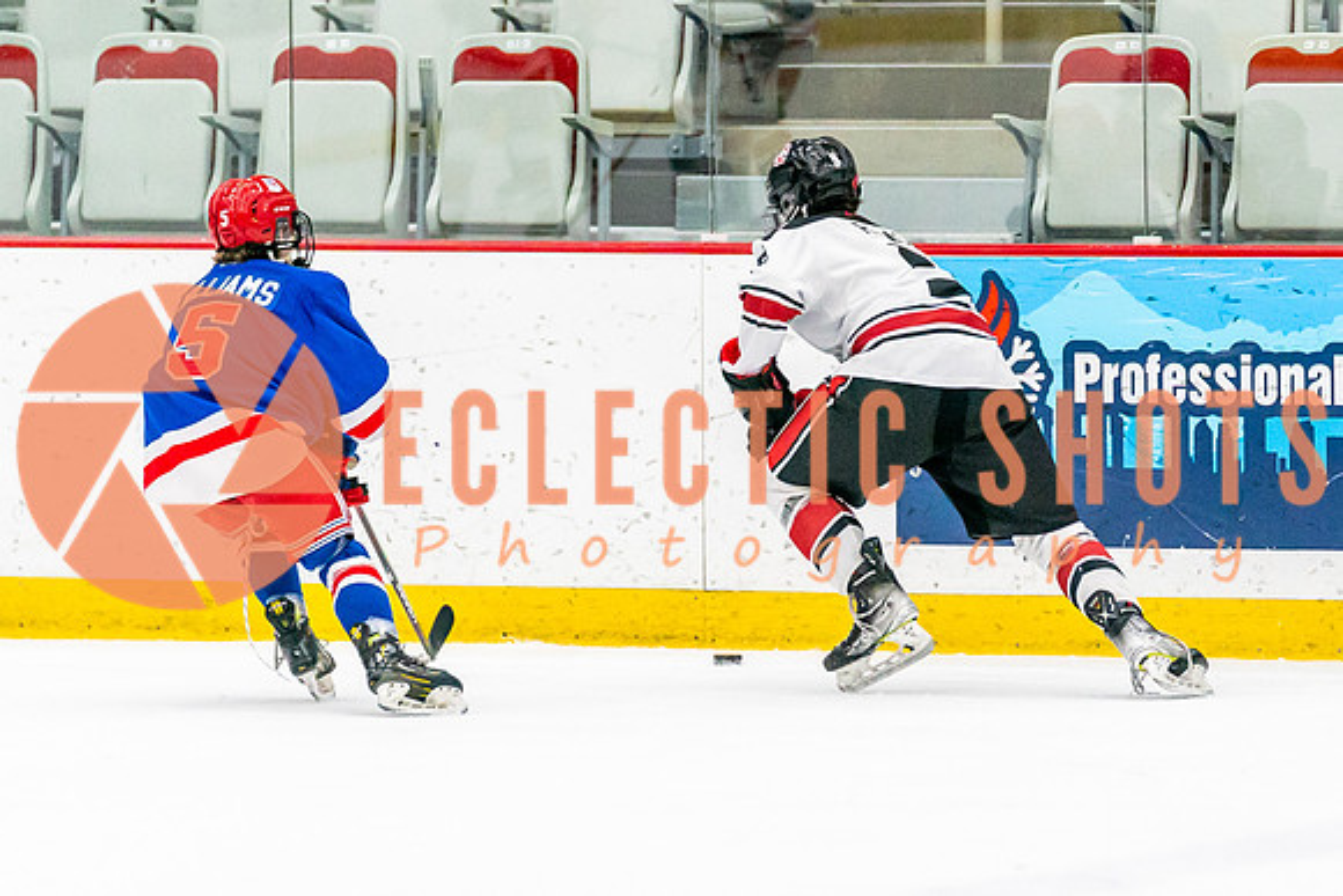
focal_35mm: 327
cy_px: 526
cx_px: 910
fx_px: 12213
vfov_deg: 4.2
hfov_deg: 6.3
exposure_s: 1/1250
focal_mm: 162
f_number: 2.8
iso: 3200
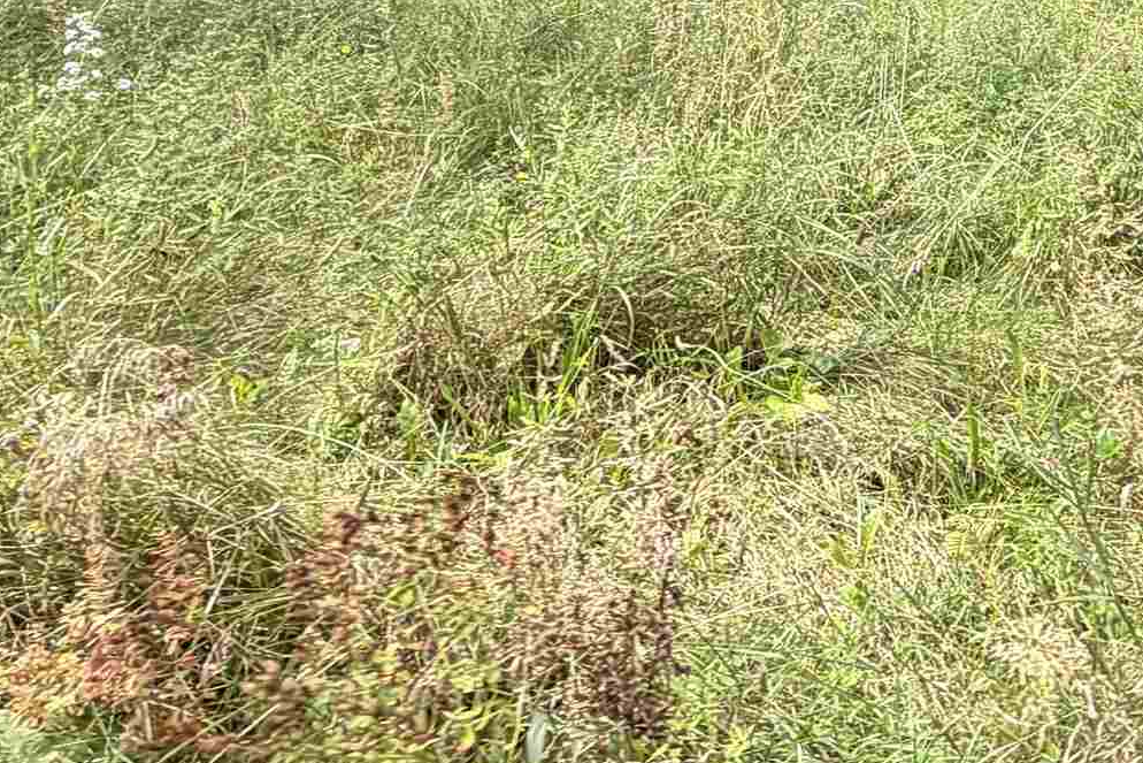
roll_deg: -2.5
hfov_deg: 40.4
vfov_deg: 27.2
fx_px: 1429
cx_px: 1022
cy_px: -94
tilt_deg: -4.6
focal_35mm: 45
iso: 40
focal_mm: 2.22
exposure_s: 1/185
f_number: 2.2
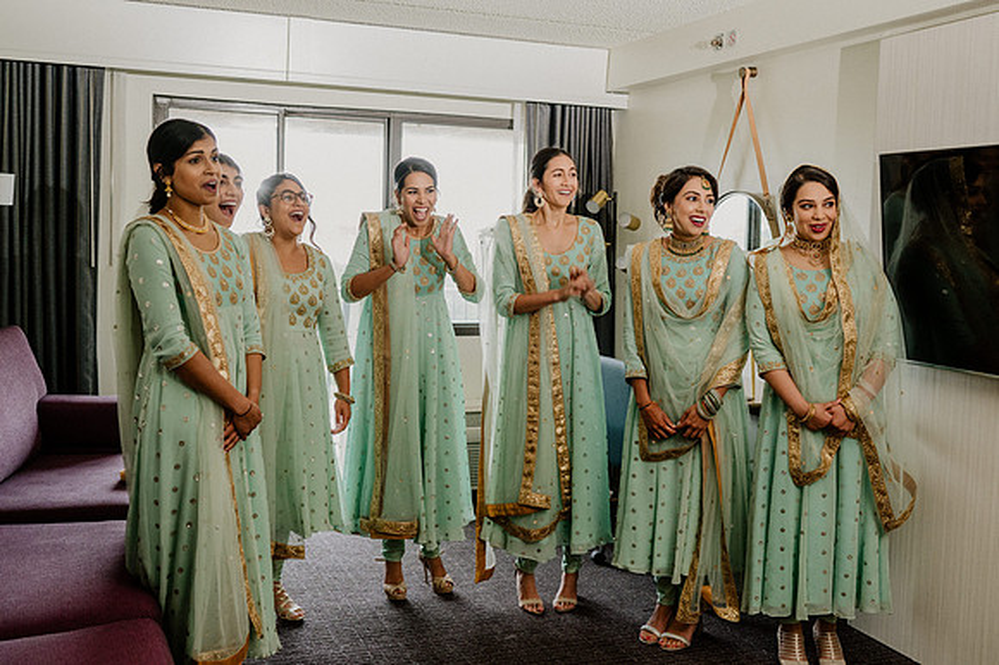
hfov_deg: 49.7
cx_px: 500
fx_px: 1079
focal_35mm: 39
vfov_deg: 34.2
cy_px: 295
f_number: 3.5
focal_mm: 35
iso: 2000
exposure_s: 1/100
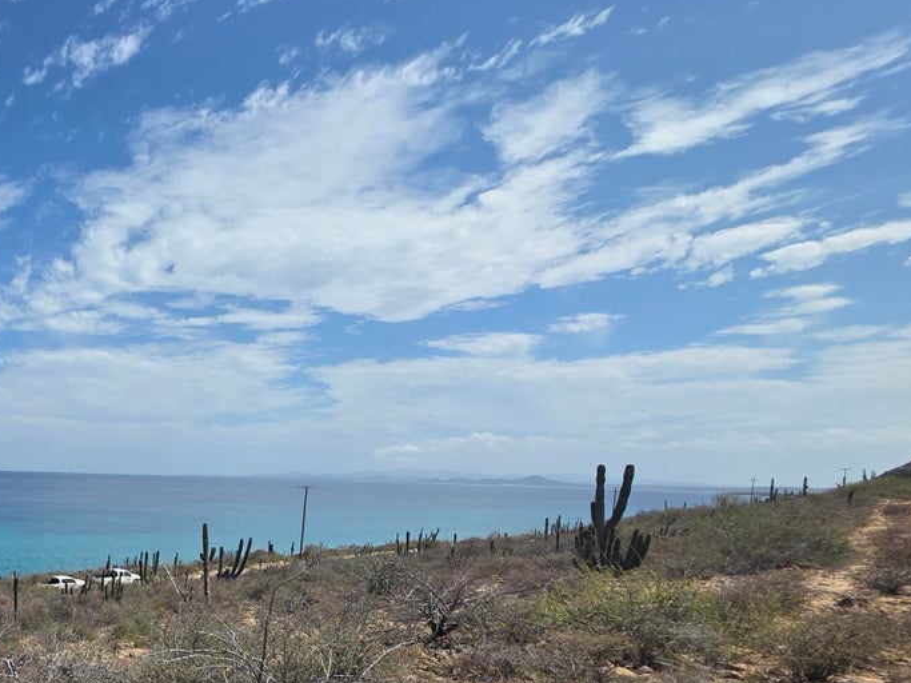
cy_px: 506
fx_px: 684
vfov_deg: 51.0
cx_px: 58
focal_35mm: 26
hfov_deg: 56.1
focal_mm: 2.2
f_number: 1.9
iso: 40
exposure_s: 1/4037
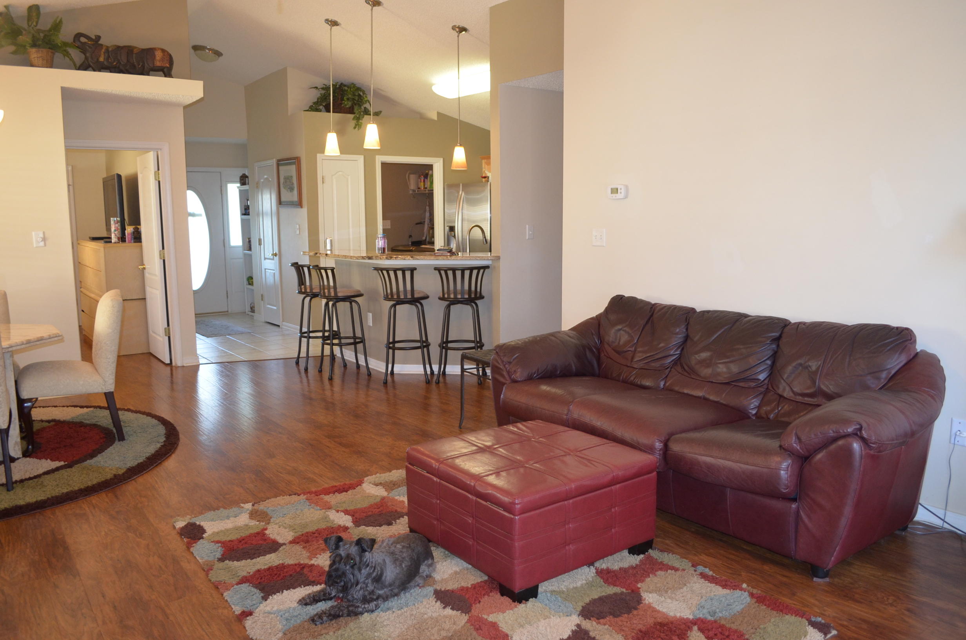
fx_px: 723
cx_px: 483
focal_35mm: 27
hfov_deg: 67.5
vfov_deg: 47.7
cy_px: 320
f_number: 3.5
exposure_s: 1/40
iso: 800
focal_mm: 18
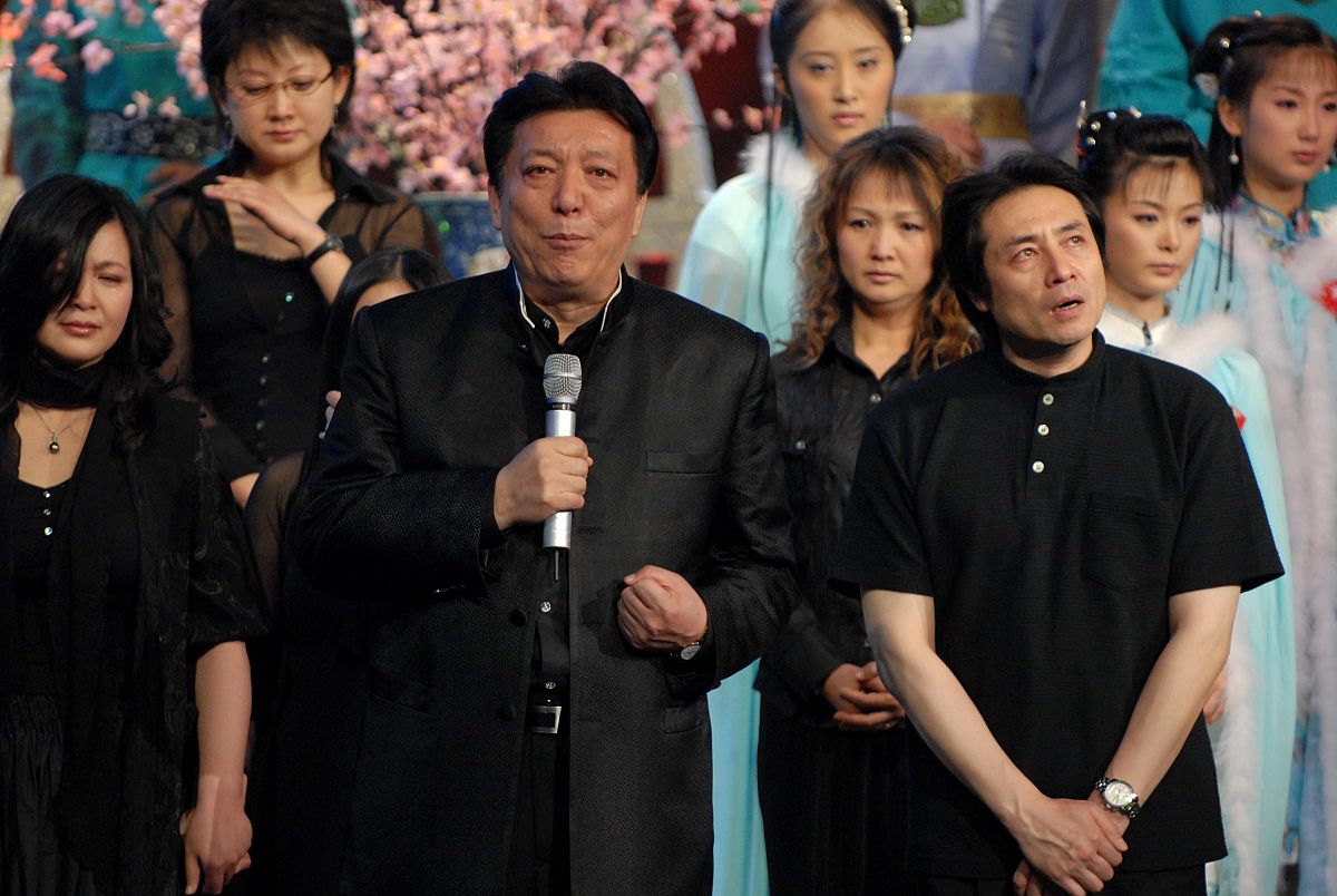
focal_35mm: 300
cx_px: 668
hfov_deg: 6.9
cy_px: 448
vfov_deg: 4.6
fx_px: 11158
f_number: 2.8
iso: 800
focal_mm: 200
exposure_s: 1/400
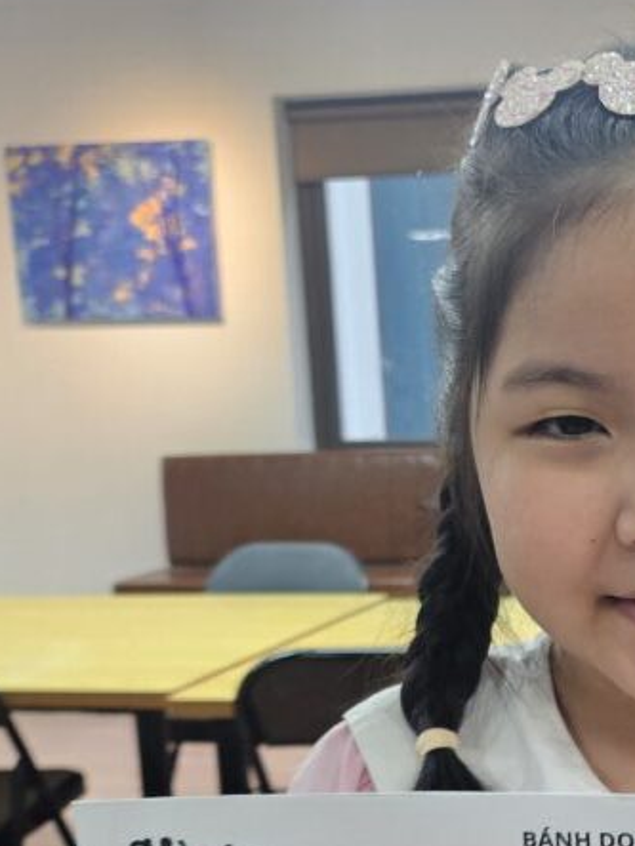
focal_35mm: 54
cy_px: 623
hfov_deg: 25.6
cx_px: 643
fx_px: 1321
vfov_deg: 34.9
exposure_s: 1/100
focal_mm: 5
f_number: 1.8
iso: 160
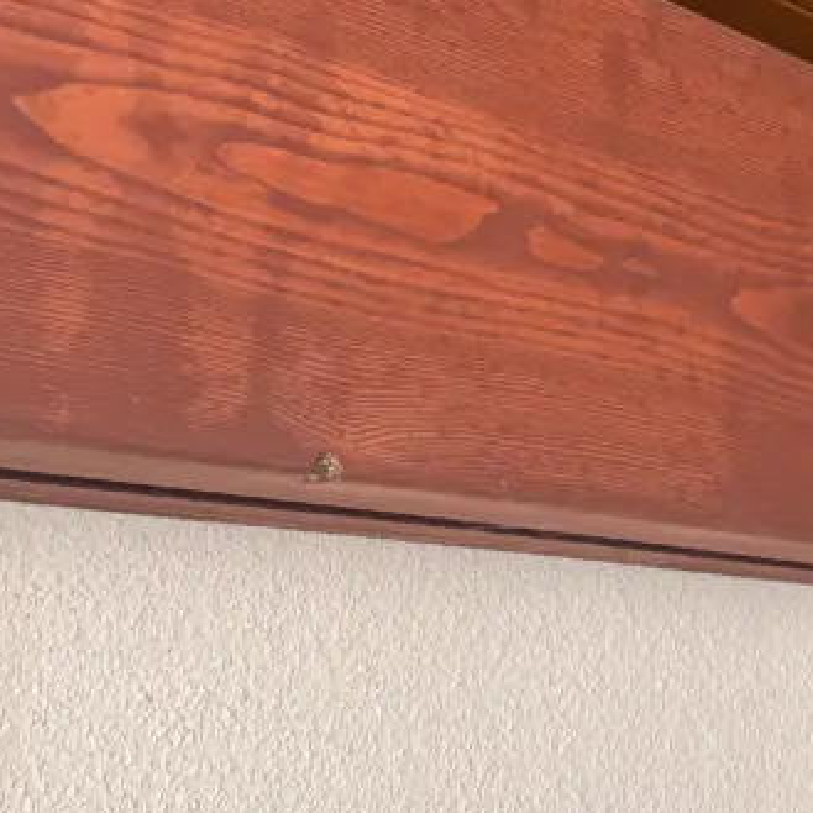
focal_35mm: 66
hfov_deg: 25.4
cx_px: 702
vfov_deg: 25.8
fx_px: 1754
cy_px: 195
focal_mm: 6.76
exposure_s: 1/243
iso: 64
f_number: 1.78
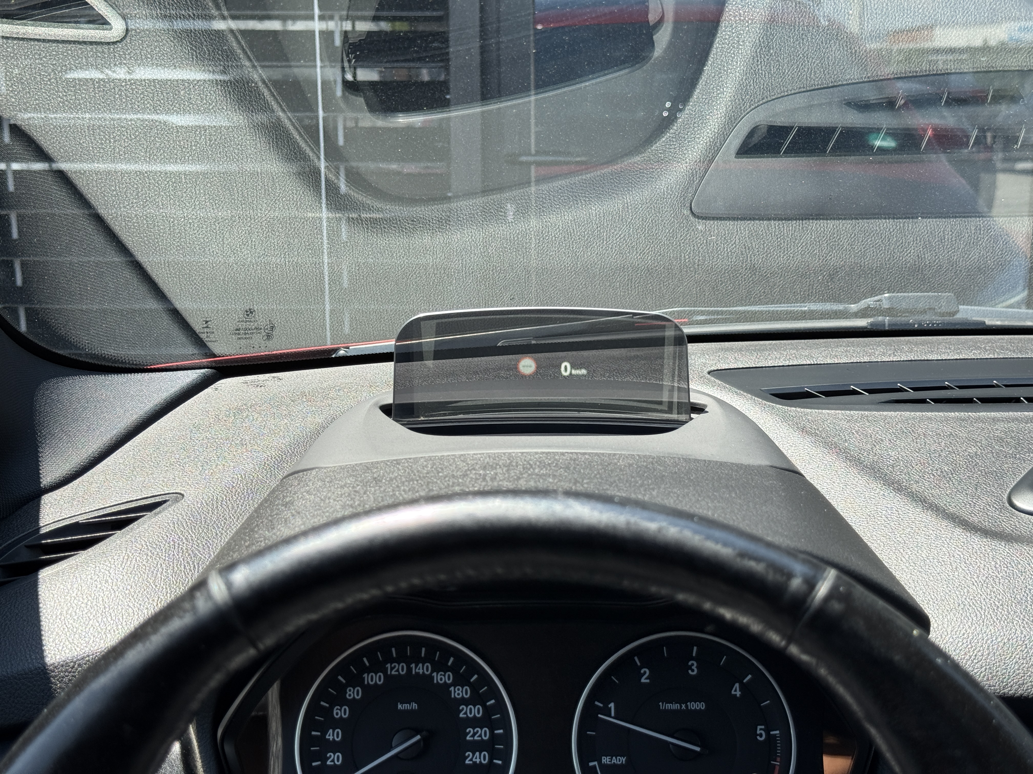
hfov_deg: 39.7
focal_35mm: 48
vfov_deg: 30.3
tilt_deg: -11.6
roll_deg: -0.3
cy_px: 387
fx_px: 1432
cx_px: 516
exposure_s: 1/794
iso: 64
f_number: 1.78
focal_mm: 6.76
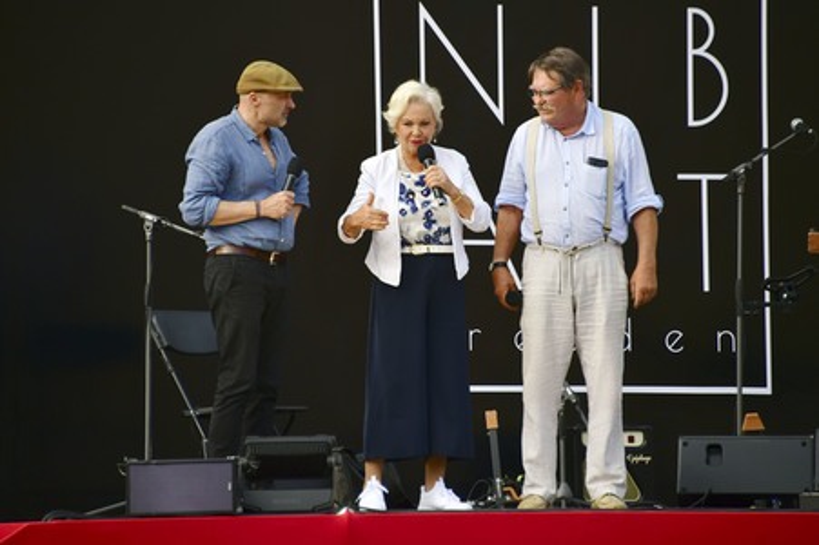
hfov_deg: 6.9
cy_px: 272
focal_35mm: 300
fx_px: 6820
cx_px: 410
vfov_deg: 4.6
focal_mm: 300
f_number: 5.6
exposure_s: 1/800
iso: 200
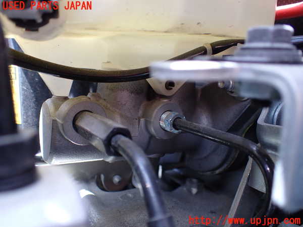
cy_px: 114
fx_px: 263
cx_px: 152
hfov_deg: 60.0
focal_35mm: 30
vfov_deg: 46.8
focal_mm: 5.4
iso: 100
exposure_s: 1/125
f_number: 2.3
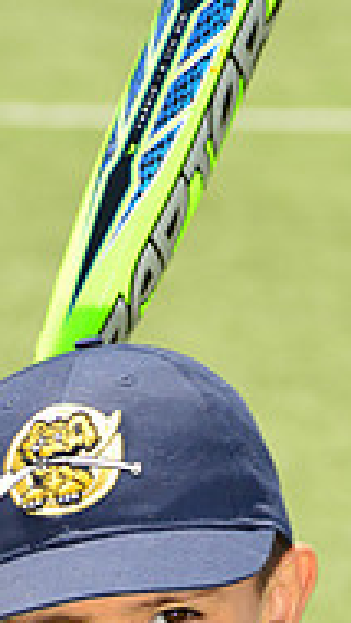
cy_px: 705
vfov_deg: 4.6
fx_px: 7671
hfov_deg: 2.6
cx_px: 231
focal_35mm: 464
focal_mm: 145
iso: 250
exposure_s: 1/250
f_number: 11
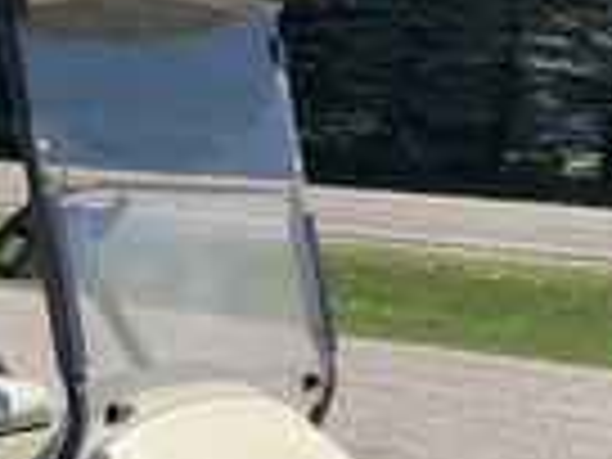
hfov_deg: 21.7
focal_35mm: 85
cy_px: 414
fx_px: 1503
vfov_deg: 17.1
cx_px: -76
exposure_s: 1/1451
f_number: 1.8
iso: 25
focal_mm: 3
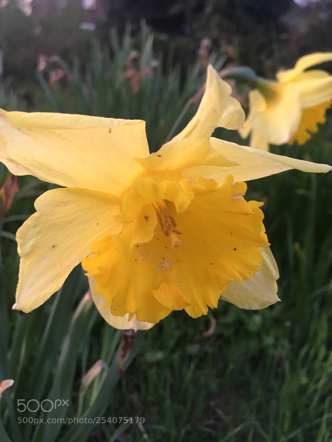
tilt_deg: -19.9
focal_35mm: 29
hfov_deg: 48.2
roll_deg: -9.4
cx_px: 166
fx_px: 371
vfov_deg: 61.7
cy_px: 221
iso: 64
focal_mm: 4.15
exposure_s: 1/33
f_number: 2.2
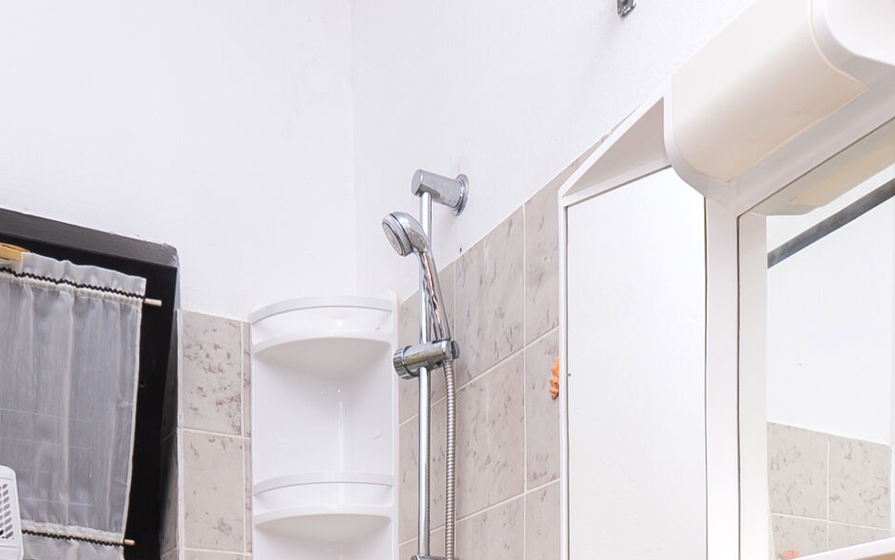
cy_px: 857
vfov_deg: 22.8
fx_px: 1098
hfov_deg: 44.3
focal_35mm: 45
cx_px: 440
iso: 125
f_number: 8
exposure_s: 1/200
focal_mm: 10
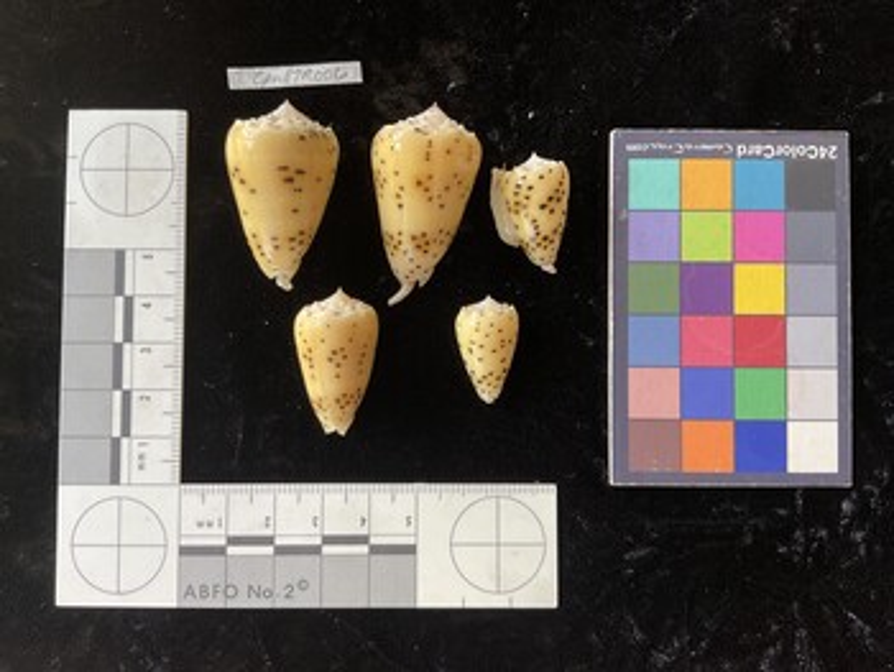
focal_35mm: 29
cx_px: 447
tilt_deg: -88.0
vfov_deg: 48.3
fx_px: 749
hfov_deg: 61.6
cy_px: 336
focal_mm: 3
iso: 40
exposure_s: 1/60
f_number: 1.8
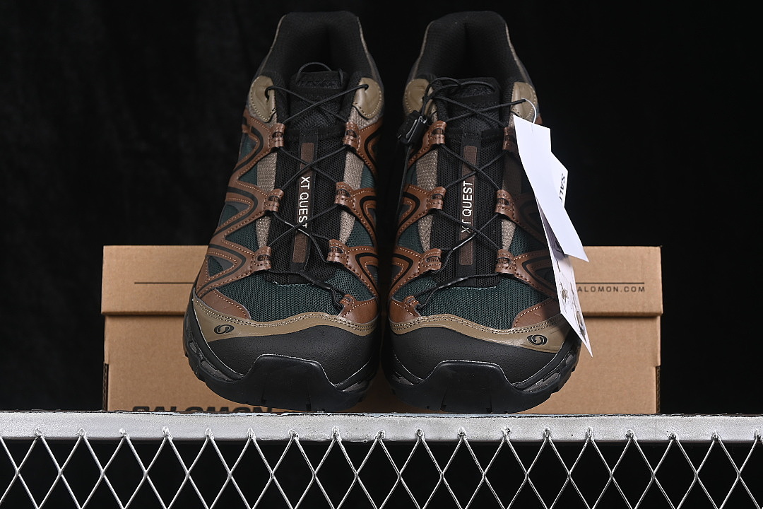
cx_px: 382
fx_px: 1589
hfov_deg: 27.0
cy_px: 254
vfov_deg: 18.2
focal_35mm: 75
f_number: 6.3
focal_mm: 50
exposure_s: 1/60
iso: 160
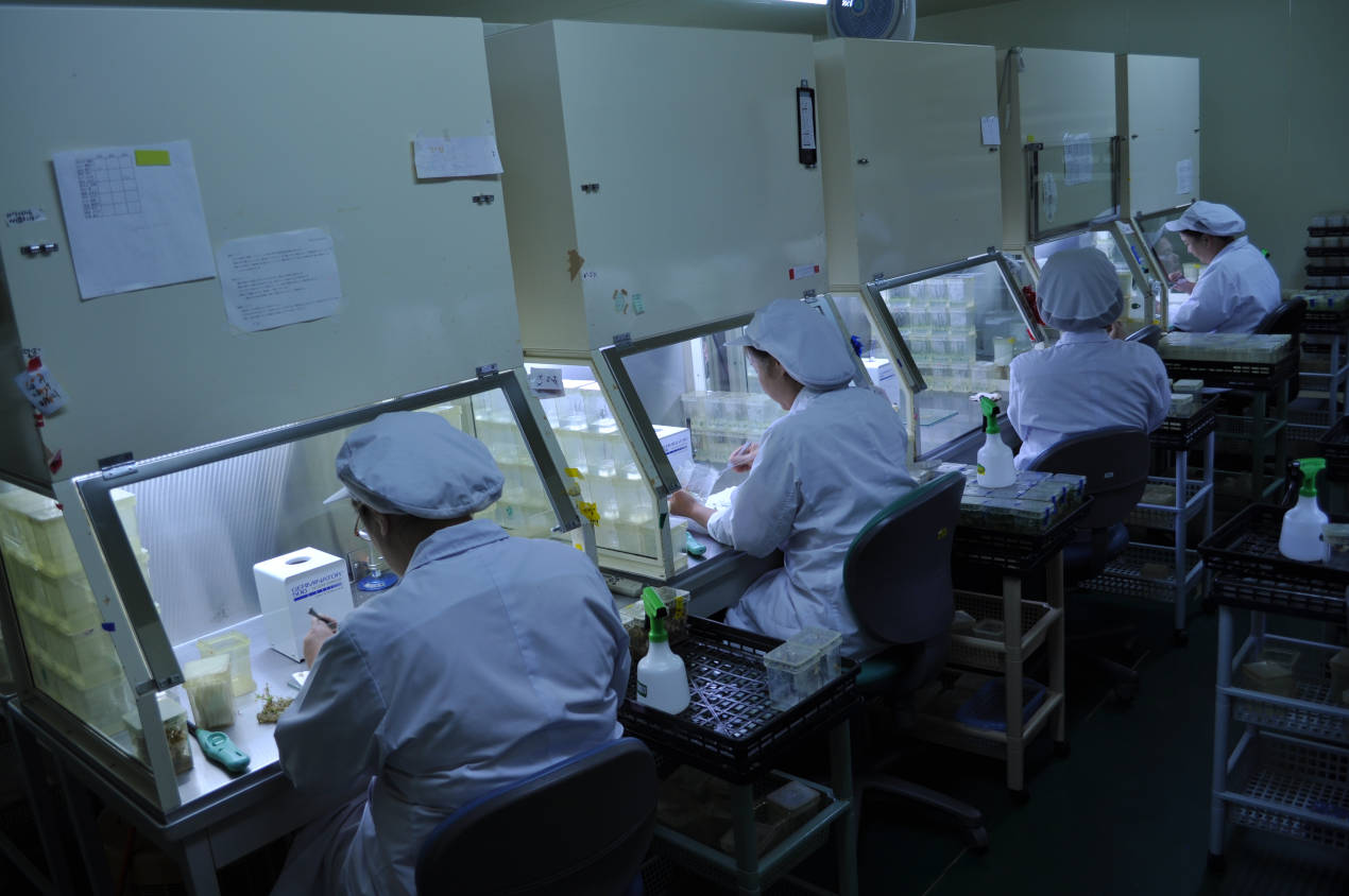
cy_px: 448
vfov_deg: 43.5
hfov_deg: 62.0
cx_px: 674
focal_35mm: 30
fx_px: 1123
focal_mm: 20
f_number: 3.8
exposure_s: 1/50
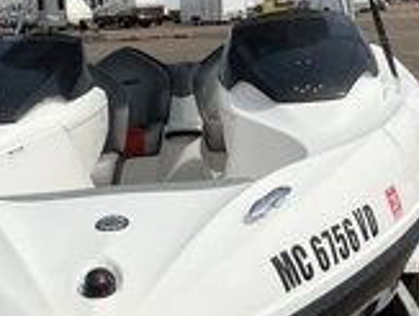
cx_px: 177
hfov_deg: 27.3
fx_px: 861
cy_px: 206
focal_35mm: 71
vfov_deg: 20.7
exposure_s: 1/3788
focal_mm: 3
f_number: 1.8
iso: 25
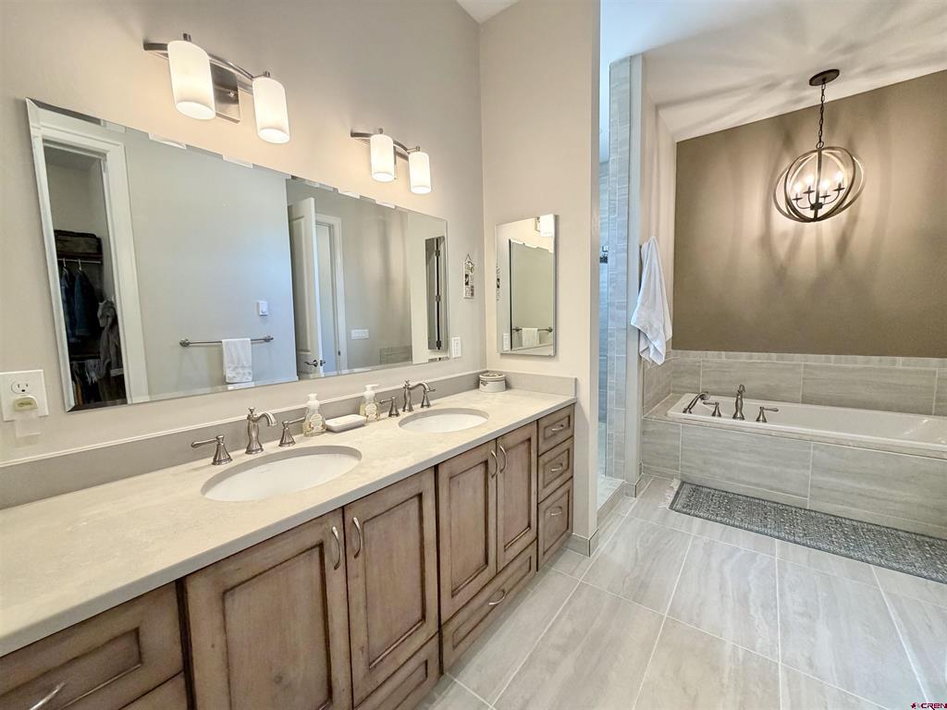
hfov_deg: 102.1
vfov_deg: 85.7
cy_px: 355
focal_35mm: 14
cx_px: 474
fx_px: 383
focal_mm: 2.22
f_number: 2.2
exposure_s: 1/120
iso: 200
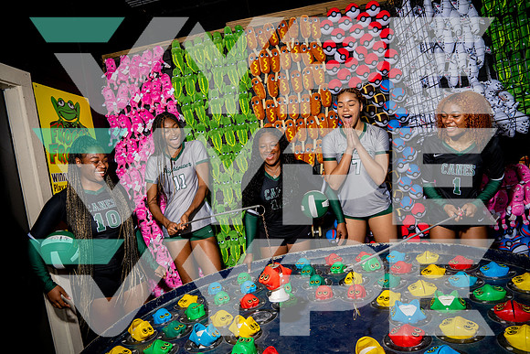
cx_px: 265
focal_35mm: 24
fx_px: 353
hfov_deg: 73.7
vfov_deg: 53.2
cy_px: 177
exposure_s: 1/250
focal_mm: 24
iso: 100
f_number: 7.1
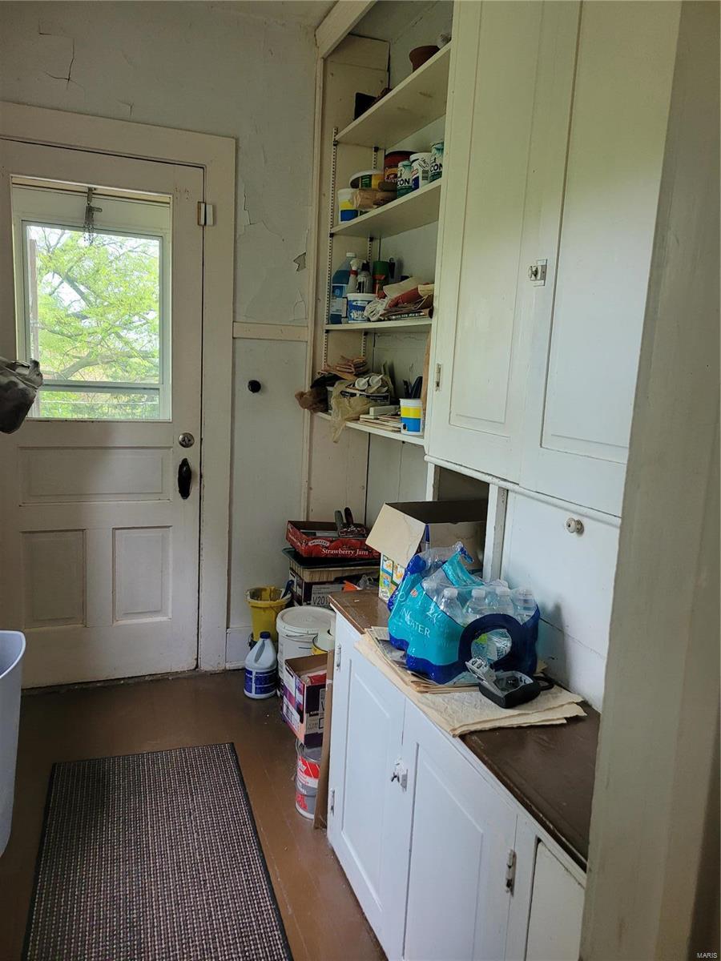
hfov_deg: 53.1
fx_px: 722
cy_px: 480
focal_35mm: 26
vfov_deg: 67.3
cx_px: 360
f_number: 1.8
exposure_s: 1/60
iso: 200
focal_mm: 5.4
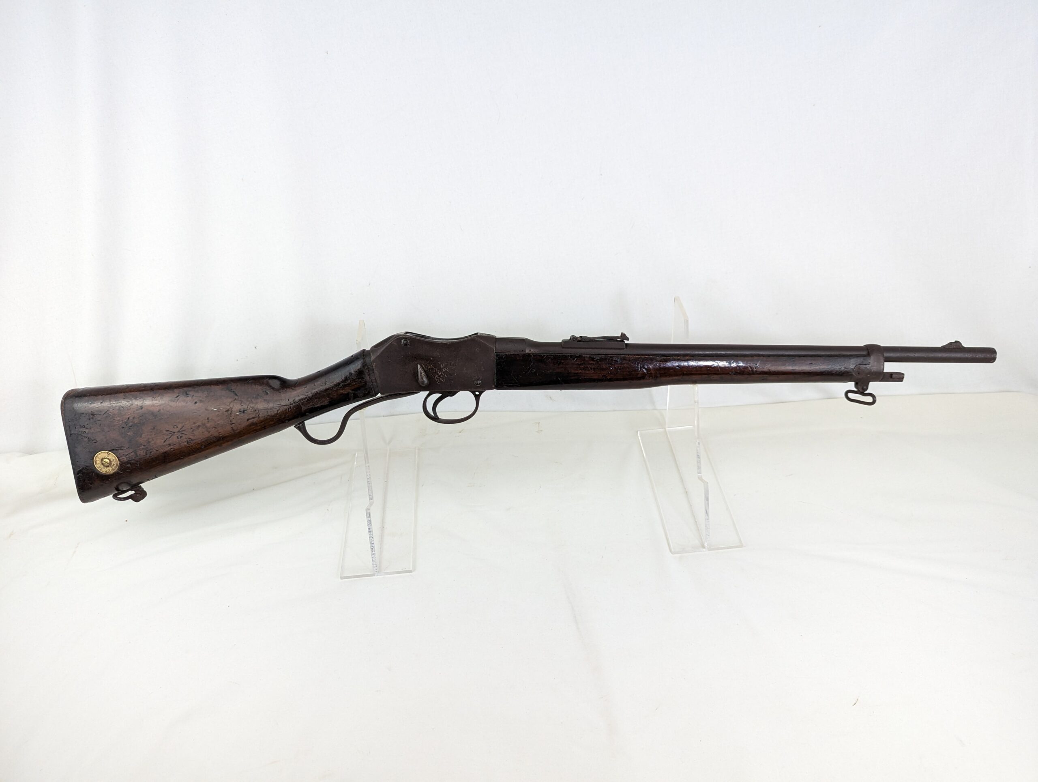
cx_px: 519
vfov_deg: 56.9
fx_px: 721
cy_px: 391
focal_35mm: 24
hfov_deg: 71.5
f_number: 1.85
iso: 141
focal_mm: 6.81
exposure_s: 1/269
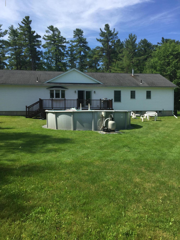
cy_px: 120
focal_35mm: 29
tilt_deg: -1.3
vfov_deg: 61.7
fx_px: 201
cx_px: 90
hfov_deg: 48.2
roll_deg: +0.6
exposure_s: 1/1522
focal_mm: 4.15
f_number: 2.2
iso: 32
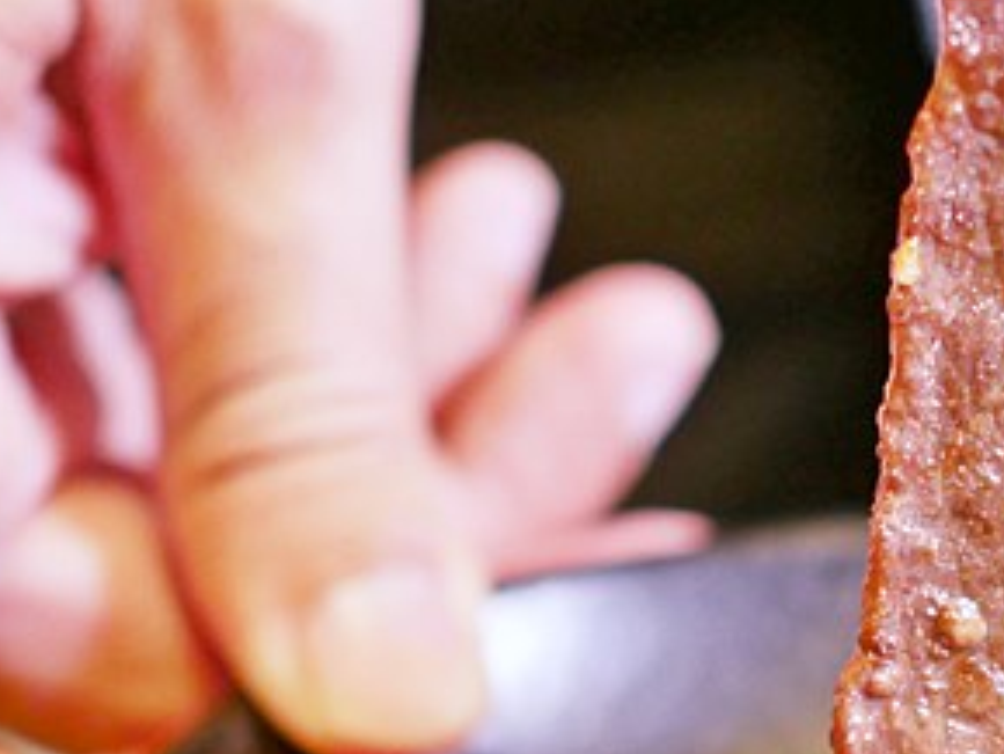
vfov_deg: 8.6
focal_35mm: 173
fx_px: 5020
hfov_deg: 11.3
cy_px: 686
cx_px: 1014
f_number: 1.8
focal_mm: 25
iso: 250
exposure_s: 1/60
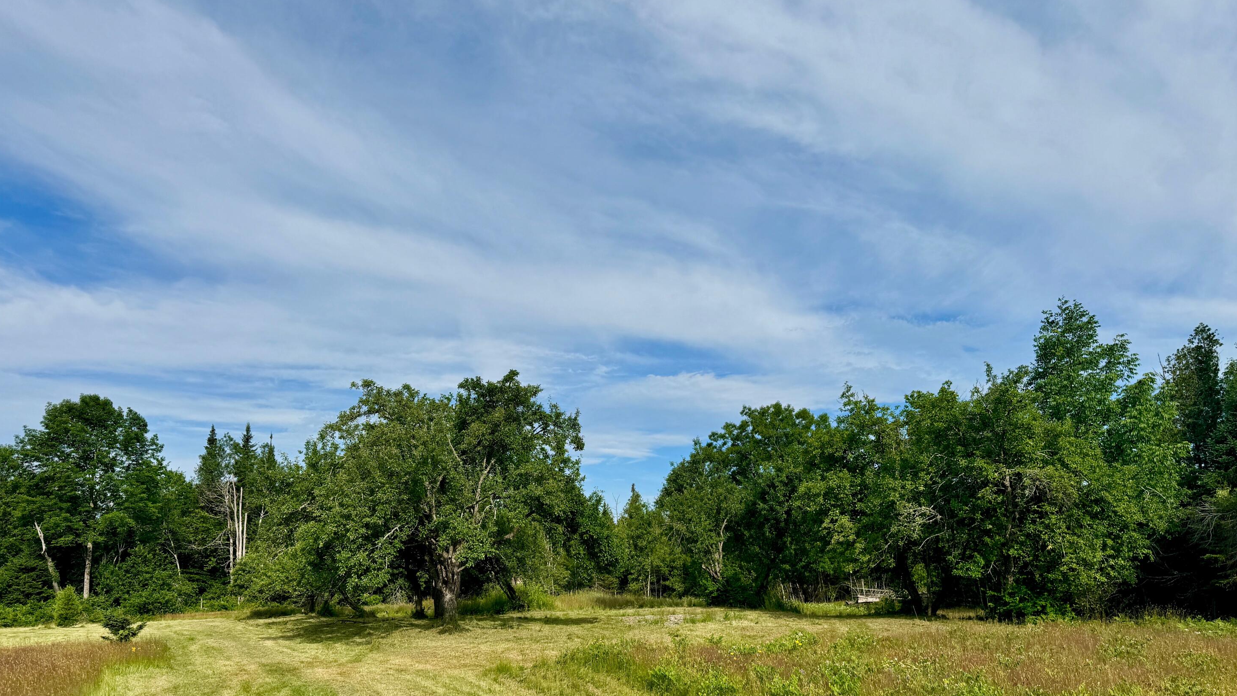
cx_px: 637
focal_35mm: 27
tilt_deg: +8.2
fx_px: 886
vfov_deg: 42.6
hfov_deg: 69.8
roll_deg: +1.1
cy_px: 436
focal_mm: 6.76
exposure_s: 1/6410
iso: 80
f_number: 1.78
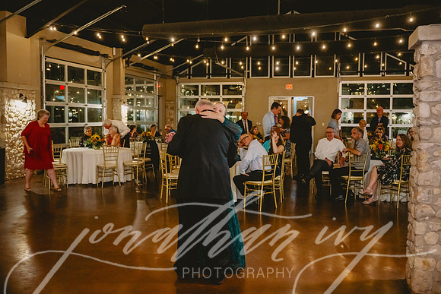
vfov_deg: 38.4
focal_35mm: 34
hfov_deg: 55.1
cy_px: 147
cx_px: 220
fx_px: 423
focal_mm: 34.5
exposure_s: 1/160
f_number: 2.8
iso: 4000
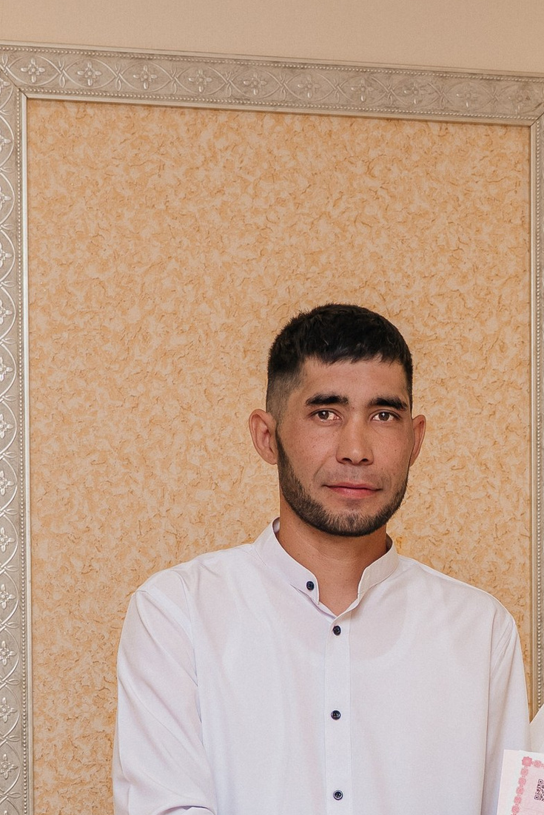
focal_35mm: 108
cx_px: 392
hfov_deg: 12.7
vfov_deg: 18.4
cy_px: 822
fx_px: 2447
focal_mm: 31
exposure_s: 1/200
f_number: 3.2
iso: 200
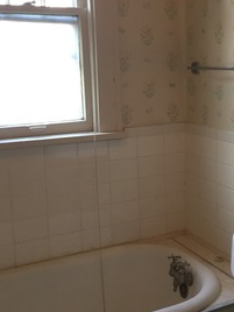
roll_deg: +0.6
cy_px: 134
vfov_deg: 36.8
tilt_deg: -6.4
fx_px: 469
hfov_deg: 27.3
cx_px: 196
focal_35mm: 52
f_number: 2.2
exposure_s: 1/30
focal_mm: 4.15
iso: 64
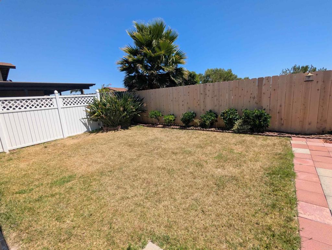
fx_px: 154
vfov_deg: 78.2
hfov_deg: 94.4
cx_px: 166
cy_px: 125
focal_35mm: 16
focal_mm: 2.35
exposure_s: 1/1721
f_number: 2.2
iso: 48
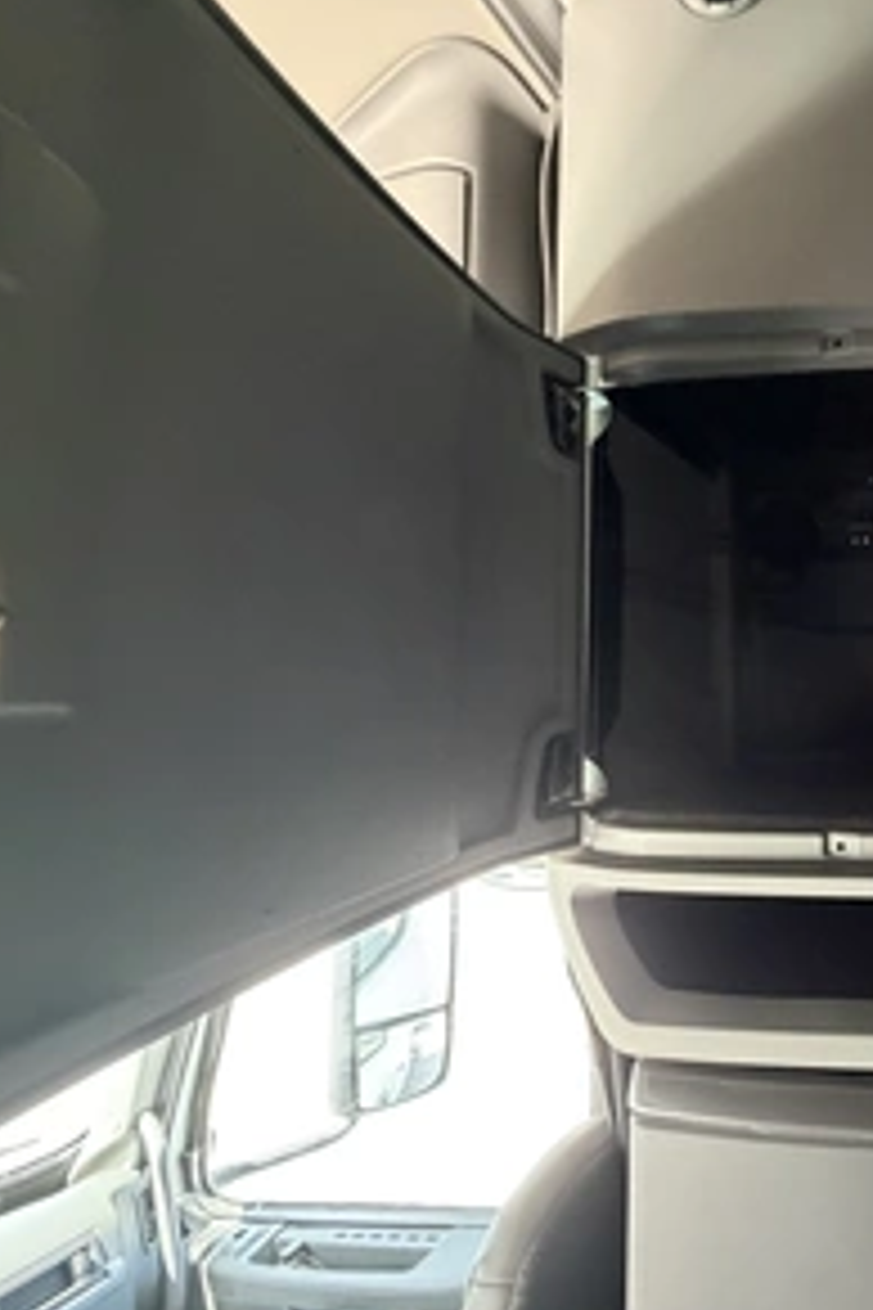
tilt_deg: +2.6
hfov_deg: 52.2
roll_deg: -0.7
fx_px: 727
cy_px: 648
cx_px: 828
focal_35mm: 20
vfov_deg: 84.0
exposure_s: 1/60
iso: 500
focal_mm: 2.22
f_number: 2.2
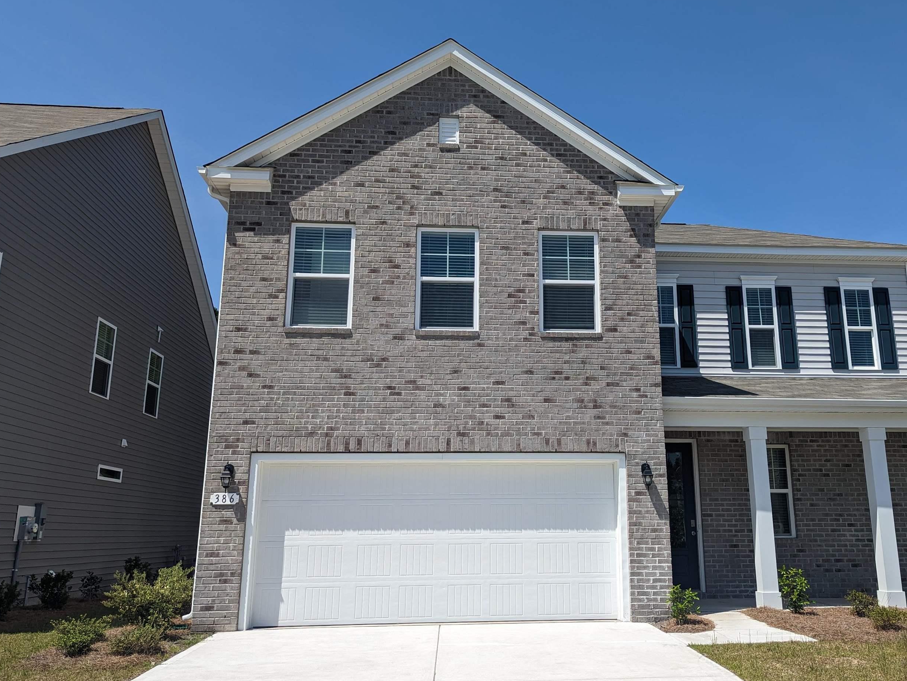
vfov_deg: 46.8
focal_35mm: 30
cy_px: 338
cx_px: 544
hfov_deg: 59.5
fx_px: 786
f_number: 1.85
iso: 52
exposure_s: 1/2976
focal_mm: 6.81
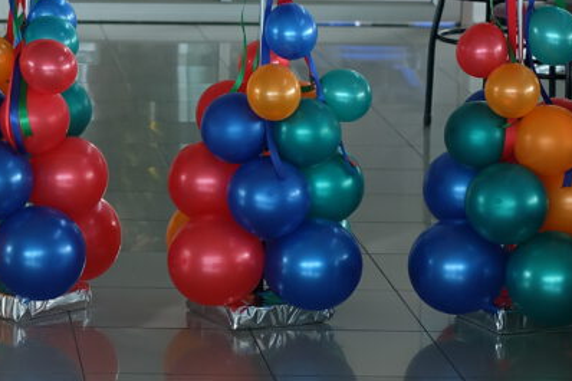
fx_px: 2541
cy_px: 3
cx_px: -98
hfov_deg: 12.6
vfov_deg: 8.5
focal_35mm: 160
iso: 320
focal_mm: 35
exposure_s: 1/220
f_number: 2
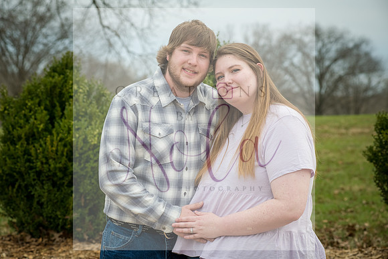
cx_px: 194
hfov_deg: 19.5
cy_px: 130
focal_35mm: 105
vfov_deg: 13.0
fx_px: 1132
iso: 400
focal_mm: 105
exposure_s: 1/640
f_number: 7.1
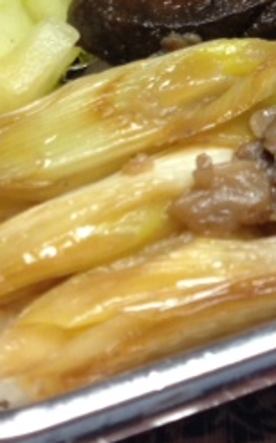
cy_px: 18
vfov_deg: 20.8
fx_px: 1168
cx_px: 345
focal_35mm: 97
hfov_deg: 13.1
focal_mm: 4.28
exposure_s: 1/120
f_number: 2.4
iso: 64
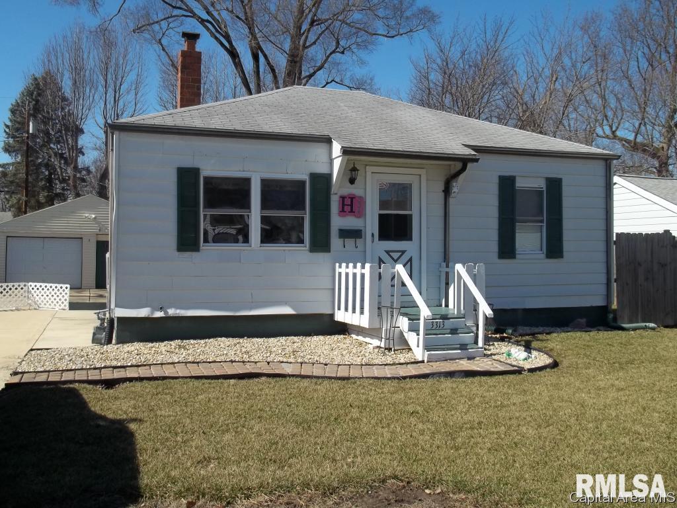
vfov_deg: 42.9
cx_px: 338
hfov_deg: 55.4
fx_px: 645
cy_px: 254
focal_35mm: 33
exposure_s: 1/160
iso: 64
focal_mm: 5.9
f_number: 8
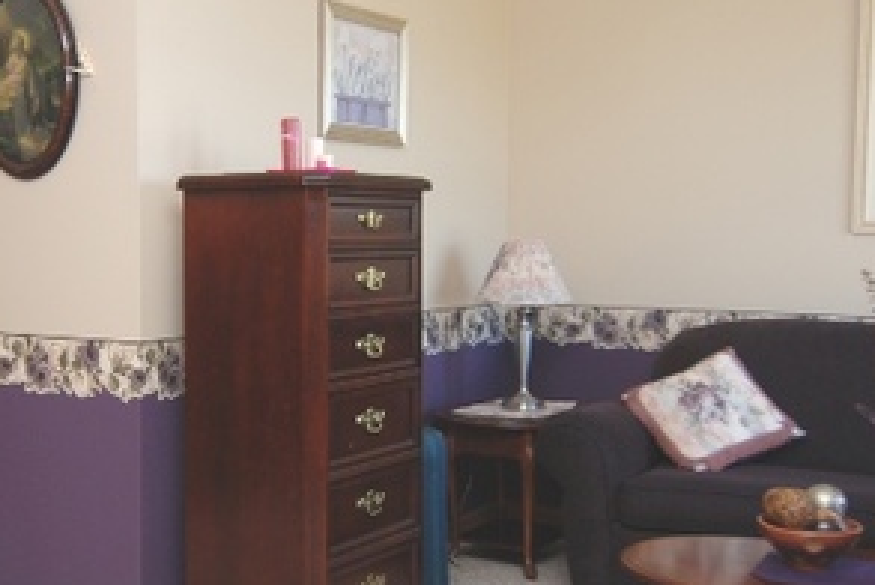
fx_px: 1194
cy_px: 275
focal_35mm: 49
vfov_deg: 27.5
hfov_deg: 39.5
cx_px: 263
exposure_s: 1/60
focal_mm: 15
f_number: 5
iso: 200
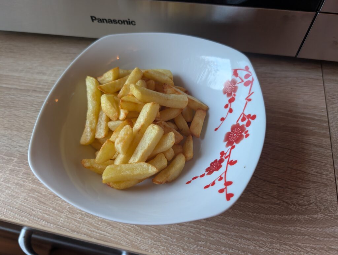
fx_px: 235
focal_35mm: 24
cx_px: 169
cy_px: 128
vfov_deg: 56.9
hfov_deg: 71.5
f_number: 1.68
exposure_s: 1/100
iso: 516
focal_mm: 6.9
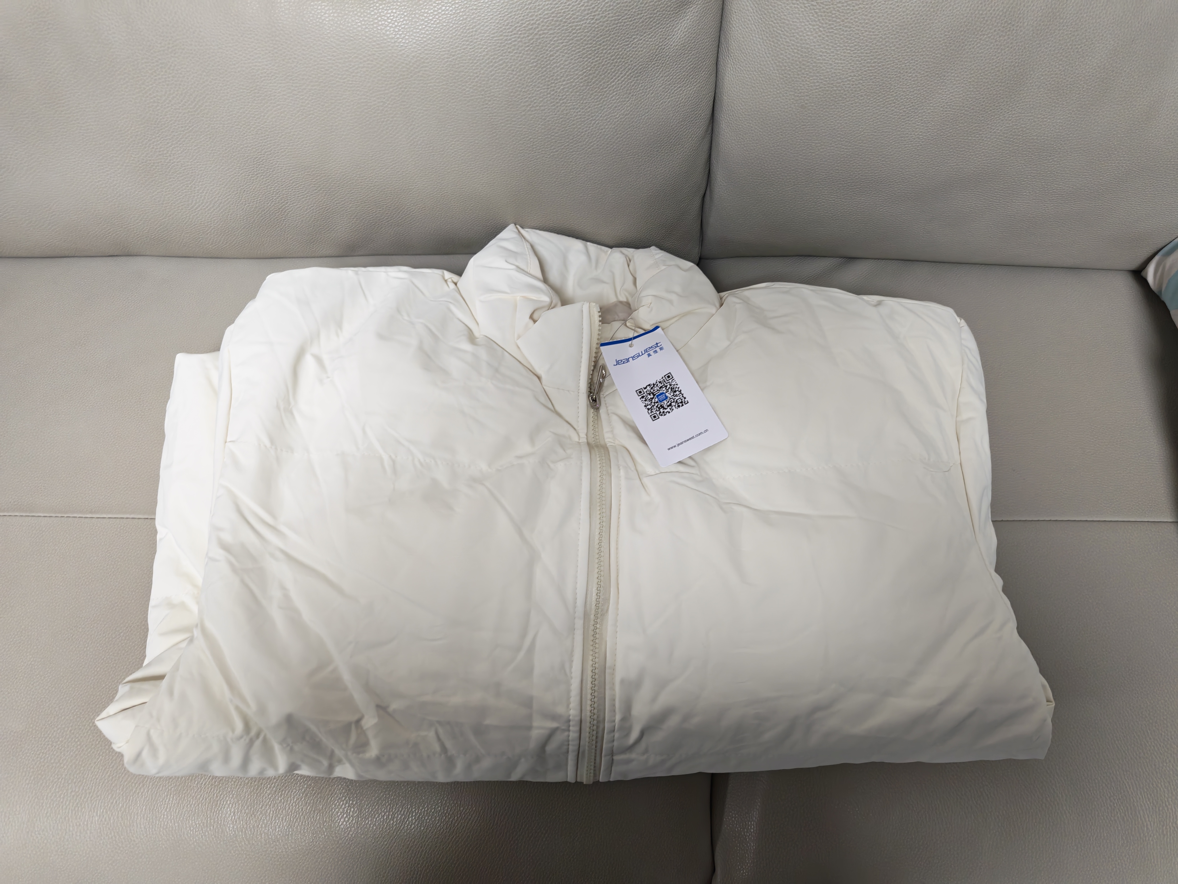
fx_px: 783
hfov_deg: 73.9
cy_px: 442
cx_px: 589
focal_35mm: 23
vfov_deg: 58.9
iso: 320
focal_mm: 6.55
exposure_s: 1/33
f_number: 1.6
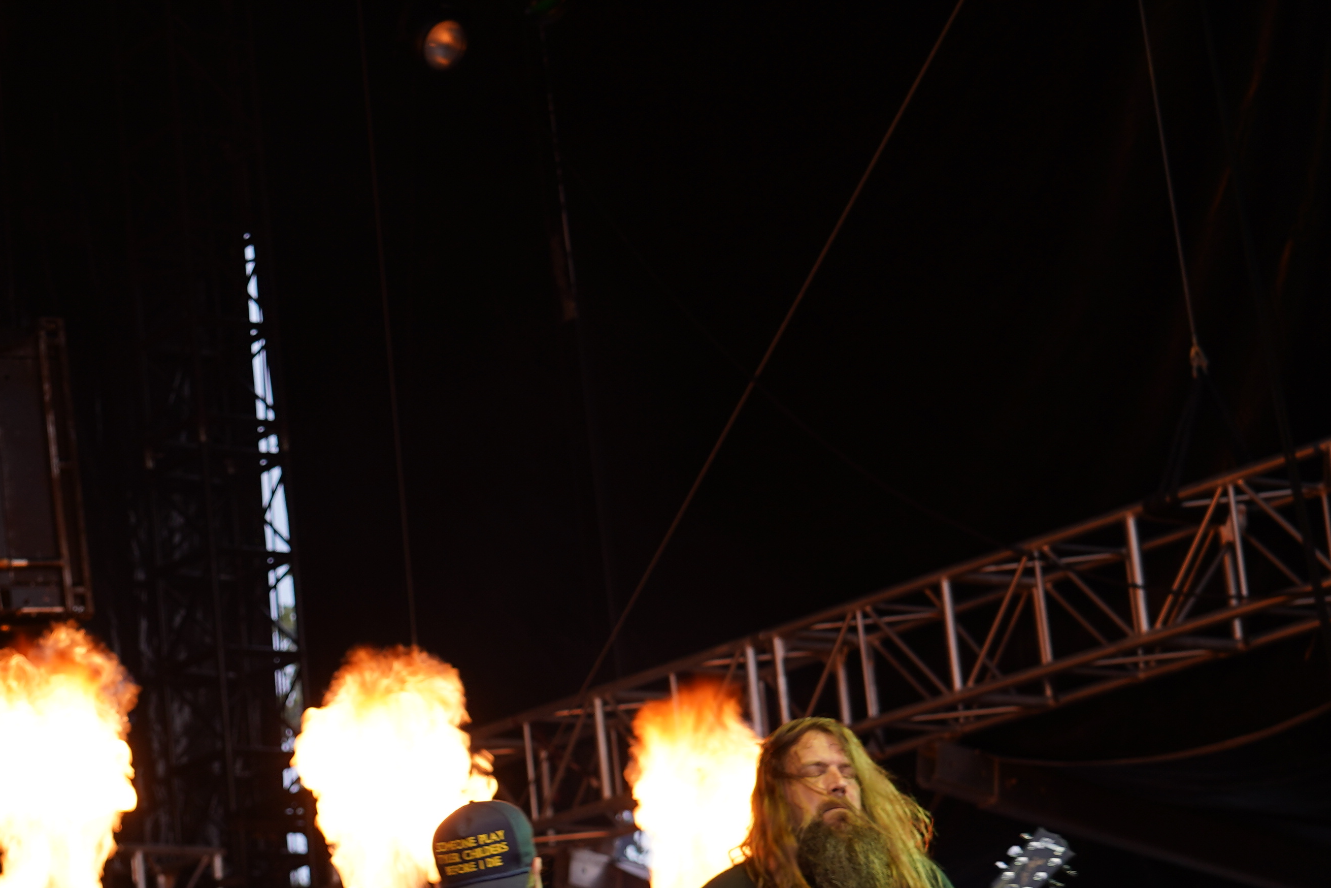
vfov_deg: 11.5
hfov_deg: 16.8
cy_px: 686
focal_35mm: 119
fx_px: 4399
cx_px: -30
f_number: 4
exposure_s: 1/60
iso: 125
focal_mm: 52
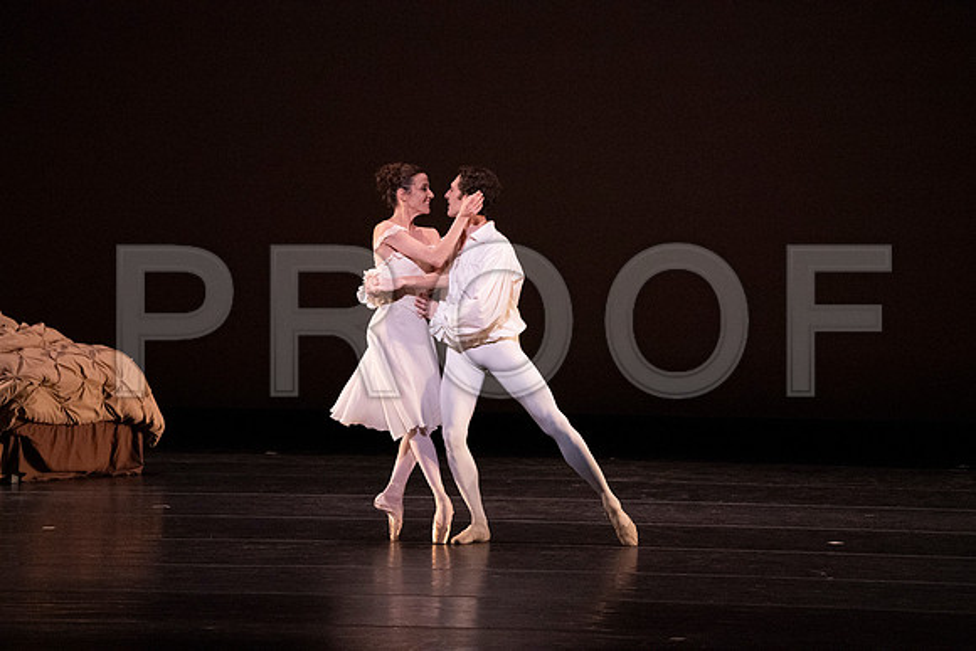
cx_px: 488
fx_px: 8379
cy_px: 326
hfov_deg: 6.7
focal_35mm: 309
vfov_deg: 4.5
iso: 20000
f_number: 5.6
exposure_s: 1/400
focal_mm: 309
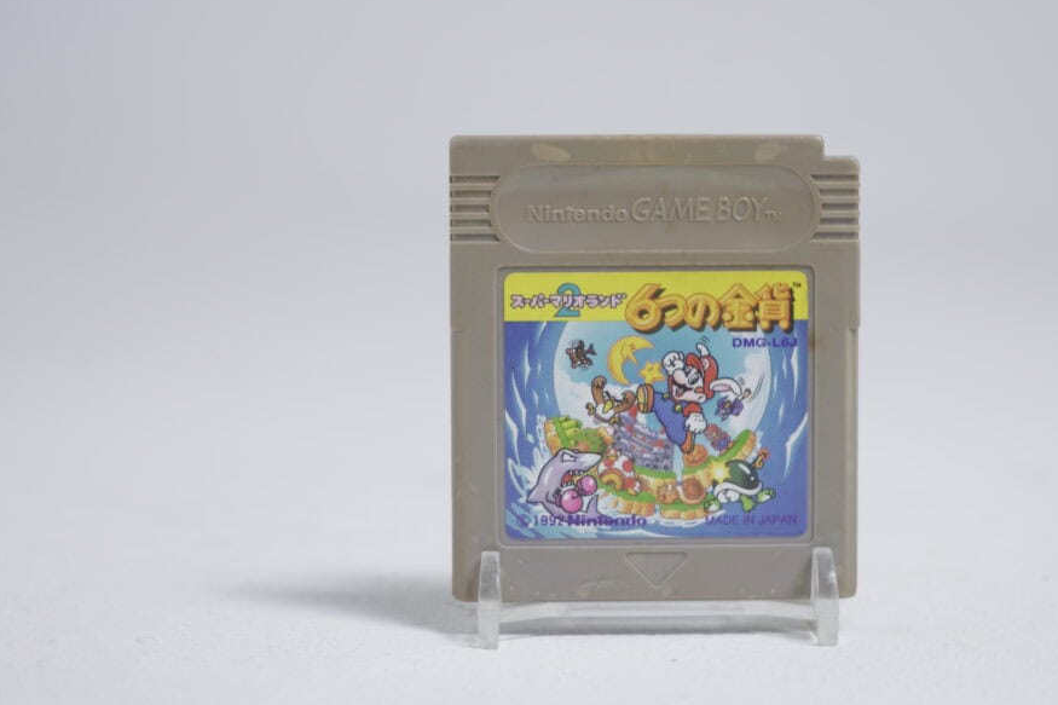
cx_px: 665
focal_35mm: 96
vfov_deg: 14.2
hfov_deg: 21.2
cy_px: 340
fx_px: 2821
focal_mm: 70
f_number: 5.6
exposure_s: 1/6
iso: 100
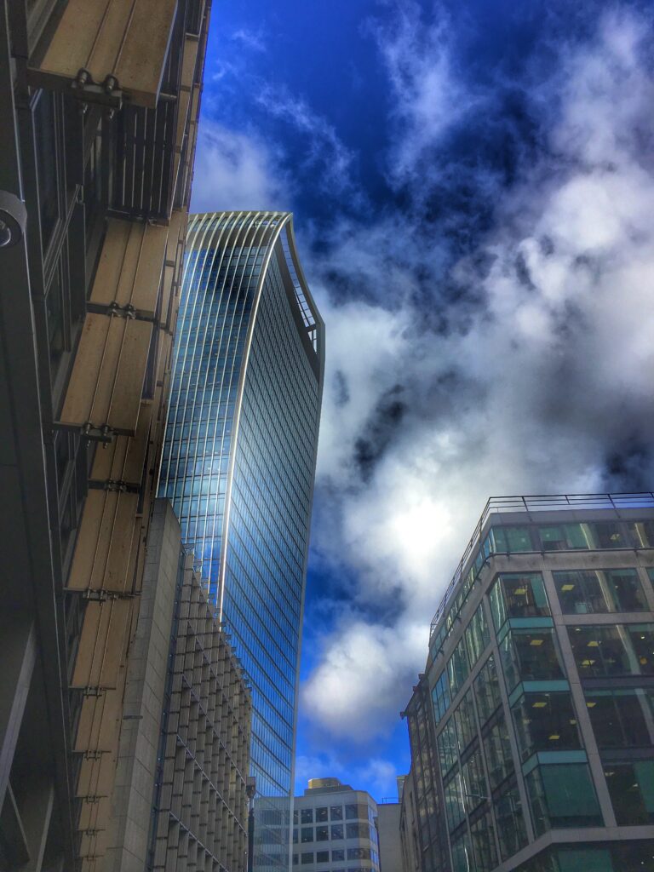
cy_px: 436
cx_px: 327
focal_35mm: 29
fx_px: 731
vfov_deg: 61.7
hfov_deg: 48.2
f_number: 2.2
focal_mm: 4.15
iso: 25
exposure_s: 1/1538
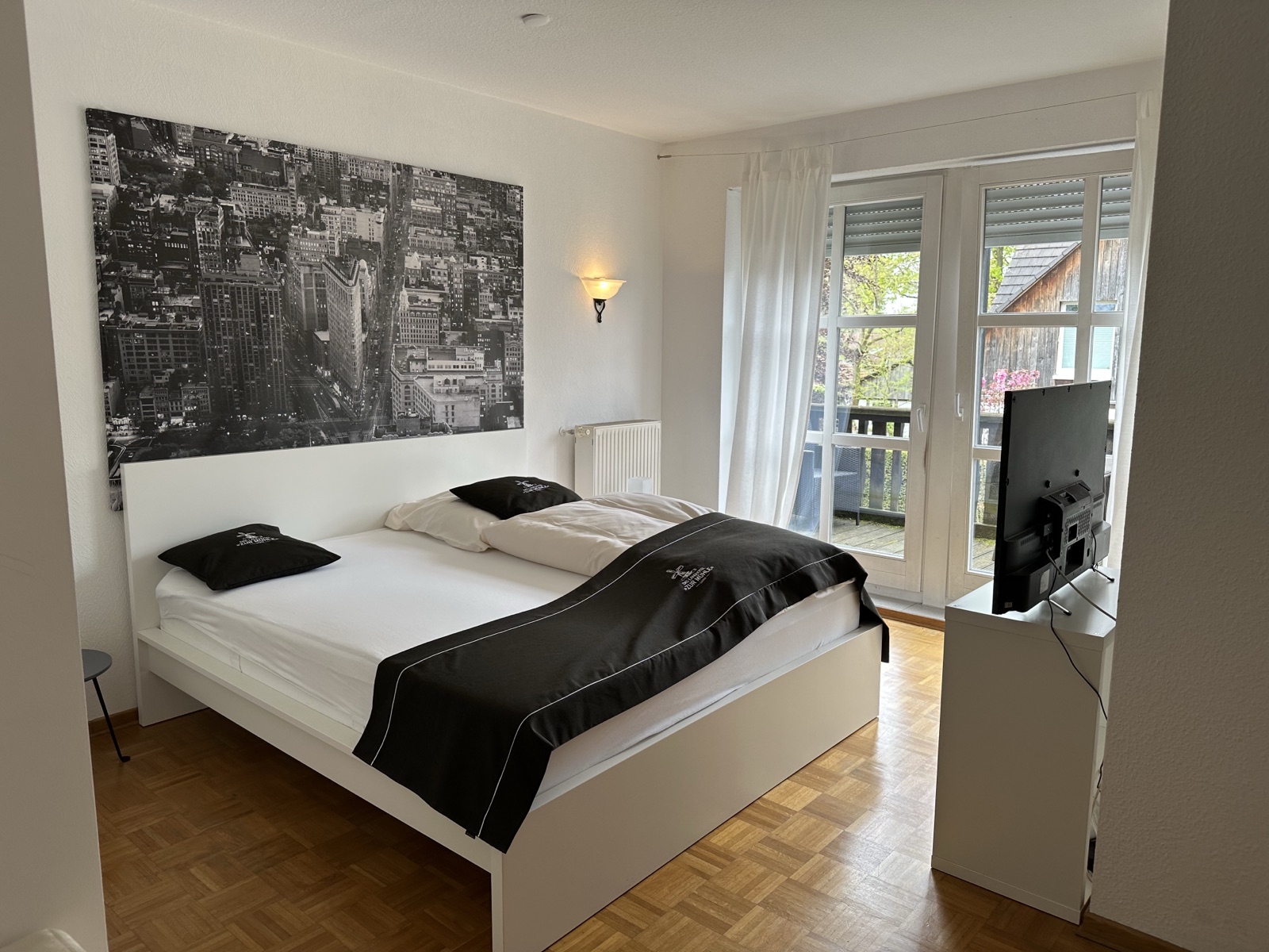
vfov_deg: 56.8
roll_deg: +0.1
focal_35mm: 24
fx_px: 880
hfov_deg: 71.6
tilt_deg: -9.5
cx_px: 634
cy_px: 476
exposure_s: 1/165
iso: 64
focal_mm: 6.86
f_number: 1.78
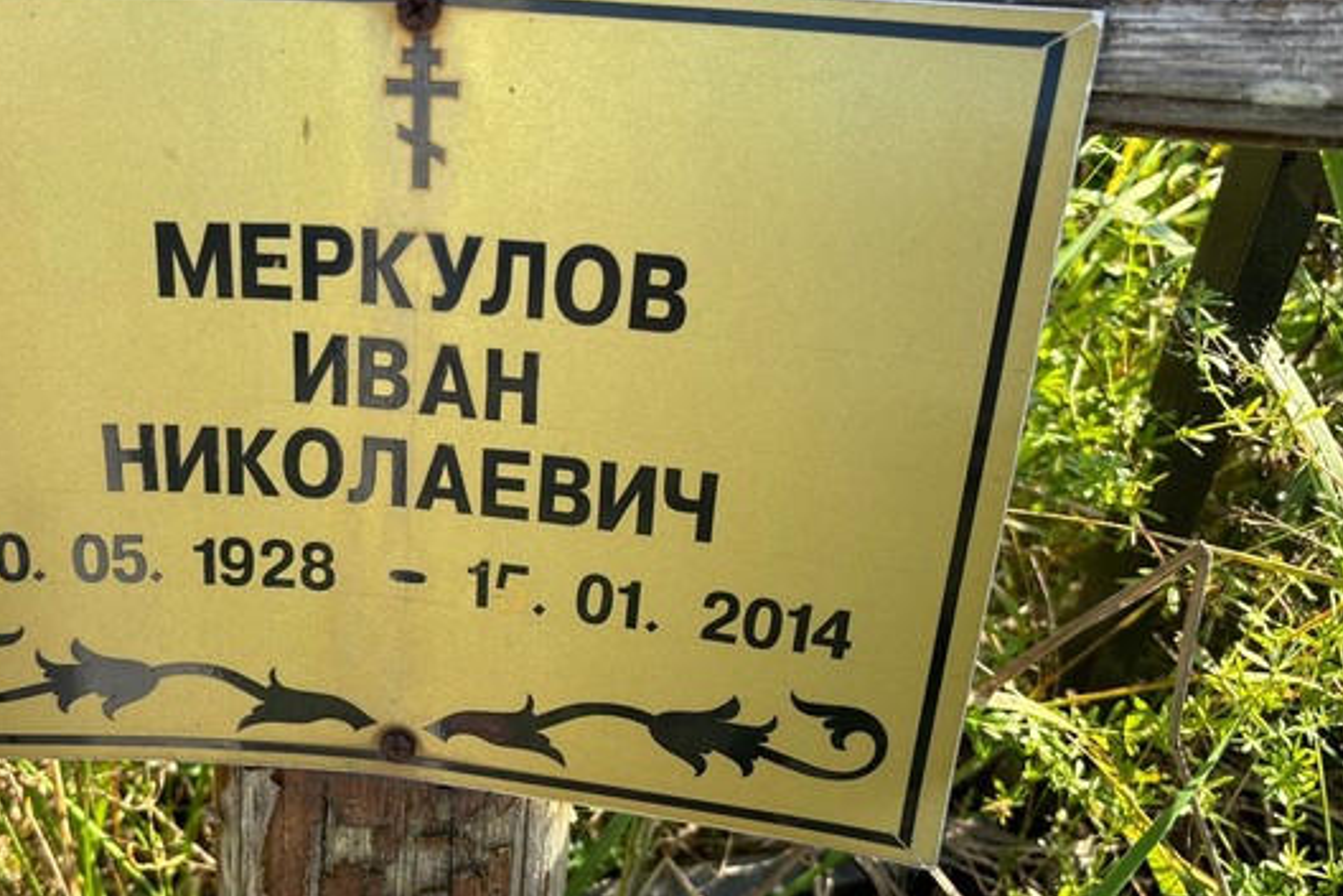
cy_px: 461
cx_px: 427
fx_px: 1529
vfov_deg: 32.6
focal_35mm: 41
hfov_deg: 46.5
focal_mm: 5.96
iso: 50
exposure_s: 1/707
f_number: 1.6
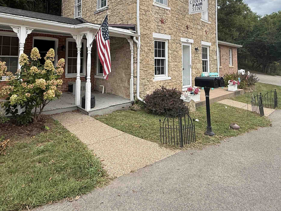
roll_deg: +0.0
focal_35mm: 23
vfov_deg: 55.6
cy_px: 49
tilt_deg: +4.4
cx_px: 130
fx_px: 187
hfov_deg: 73.8
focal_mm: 2.22
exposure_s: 1/229
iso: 50
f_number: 2.2
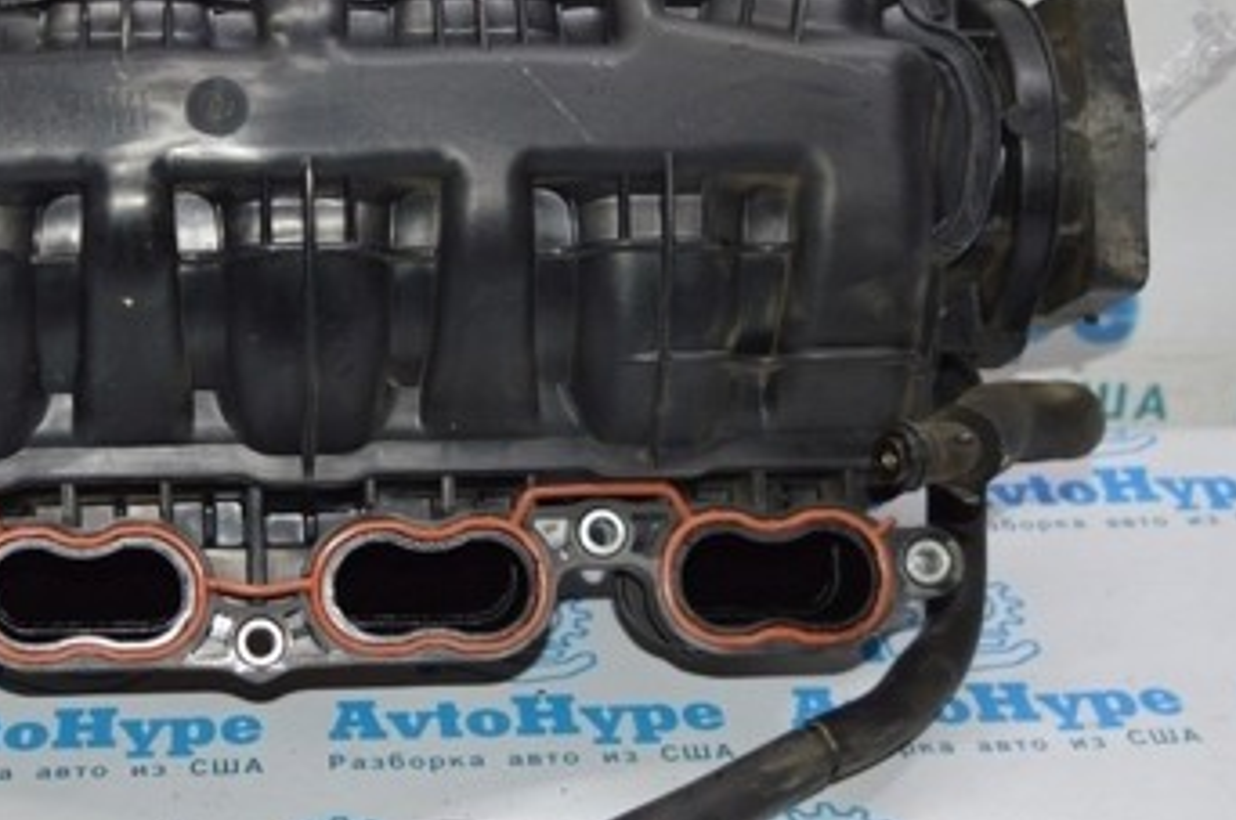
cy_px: 284
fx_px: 2503
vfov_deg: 18.6
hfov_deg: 27.1
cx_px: 210
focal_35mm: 73
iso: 400
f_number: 4
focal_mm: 26
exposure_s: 1/100
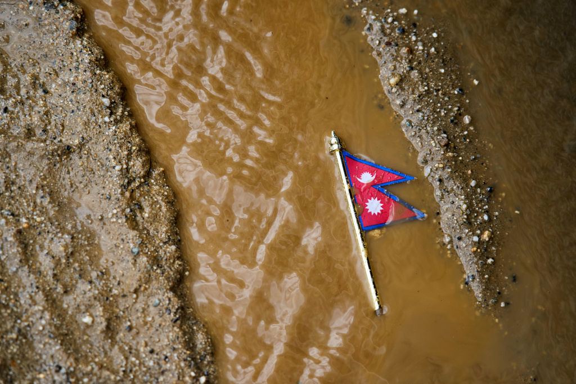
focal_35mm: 105
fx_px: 1679
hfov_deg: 19.5
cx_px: 288
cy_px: 192
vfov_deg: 13.0
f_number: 4
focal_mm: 105
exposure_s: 1/1250
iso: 320
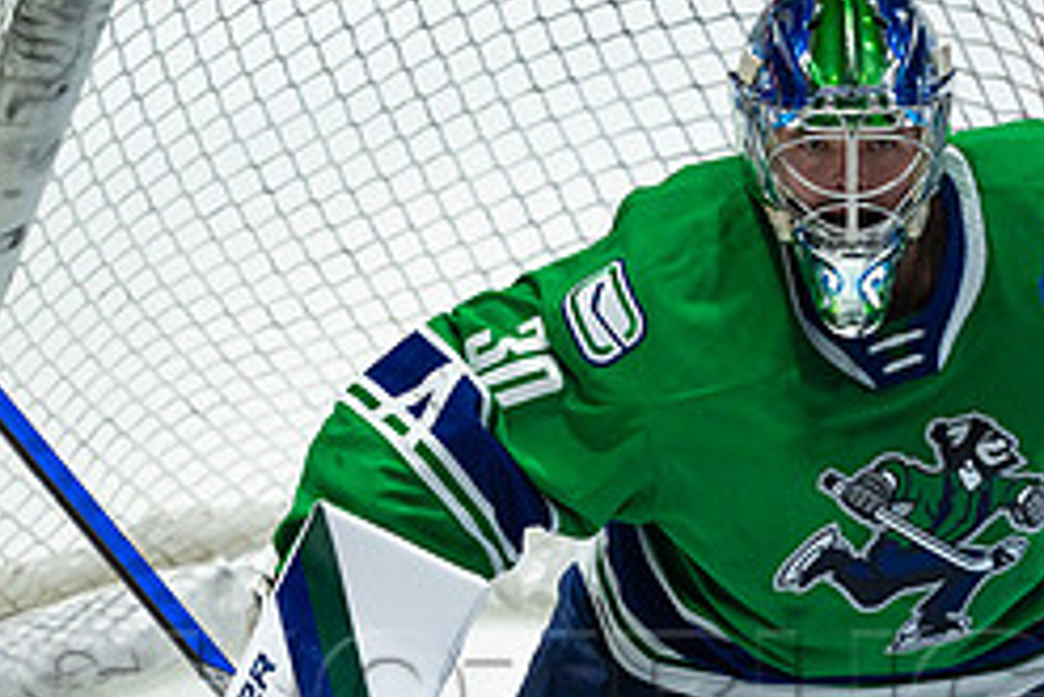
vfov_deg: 0.9
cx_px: 828
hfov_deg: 1.4
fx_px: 42914
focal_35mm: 1479
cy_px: 661
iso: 2000
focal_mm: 600
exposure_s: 1/1000
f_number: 4
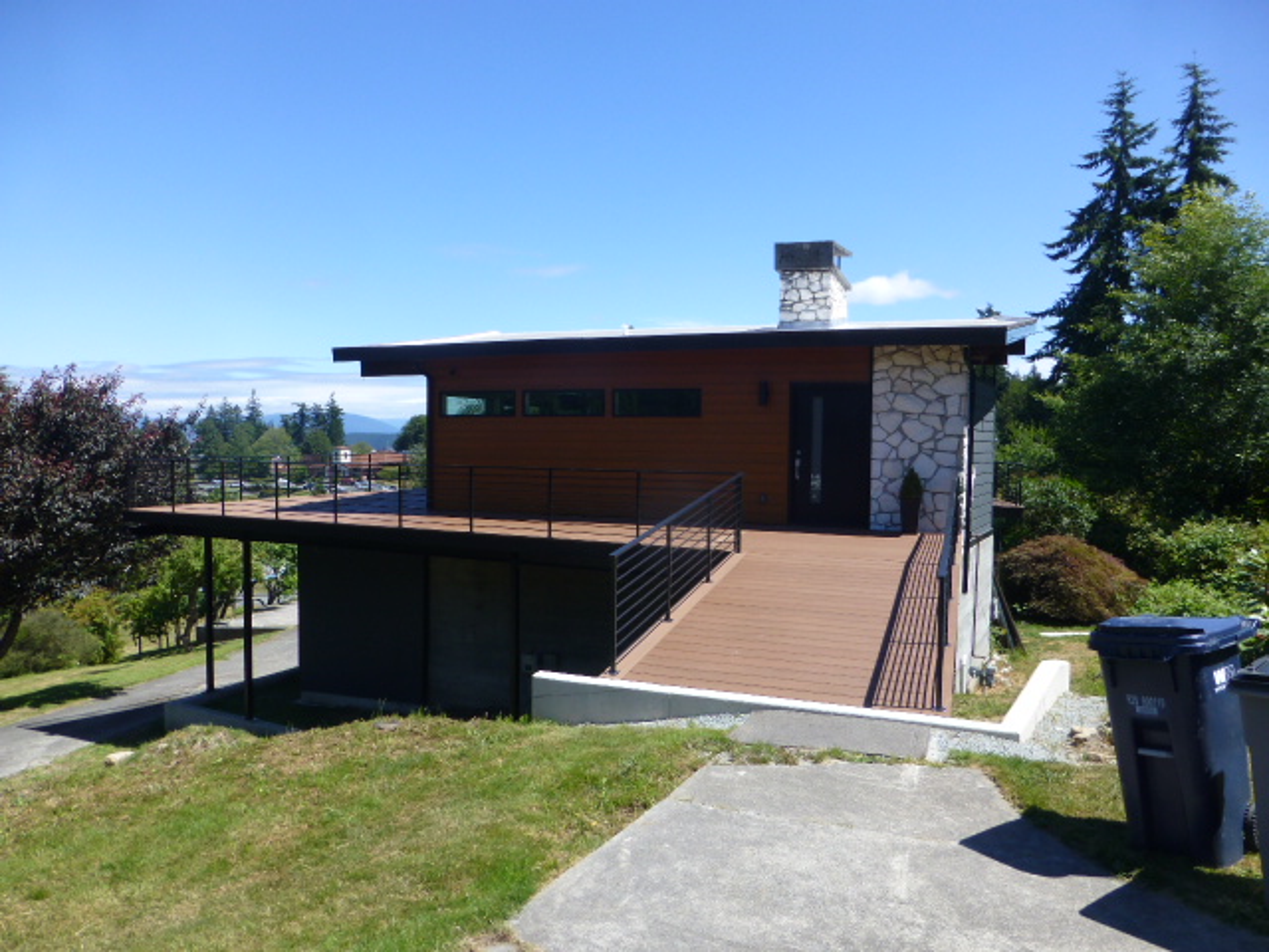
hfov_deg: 71.6
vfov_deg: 56.8
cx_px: 634
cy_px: 476
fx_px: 880
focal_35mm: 24
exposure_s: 1/500
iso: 100
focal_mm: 4.3
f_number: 4
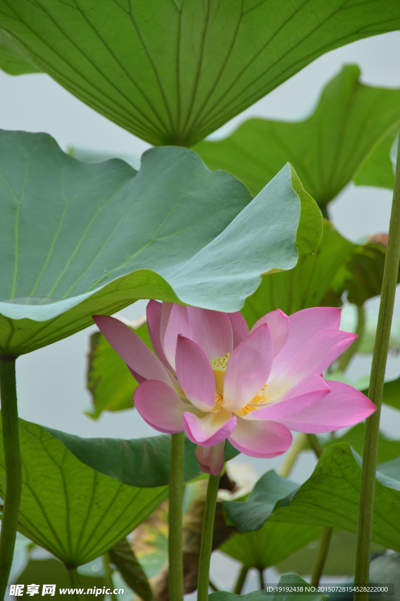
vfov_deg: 11.4
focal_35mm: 180
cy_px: 300
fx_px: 3005
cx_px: 200
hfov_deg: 7.6
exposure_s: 1/250
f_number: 6
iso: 200
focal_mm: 120
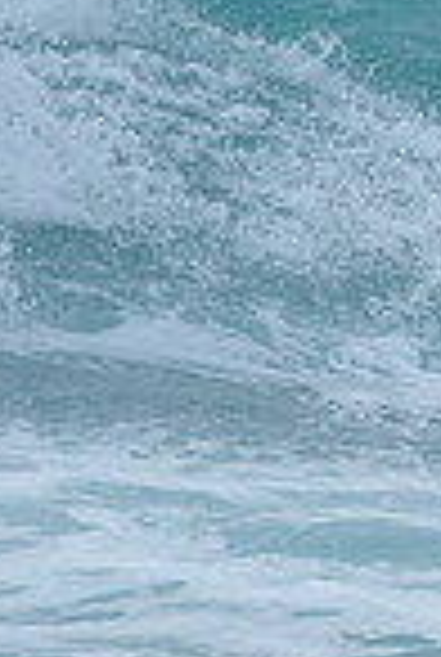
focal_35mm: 2183
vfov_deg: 0.9
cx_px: 1169
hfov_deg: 0.6
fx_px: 39921
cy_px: 32
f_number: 9
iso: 500
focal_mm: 400
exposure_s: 1/2000
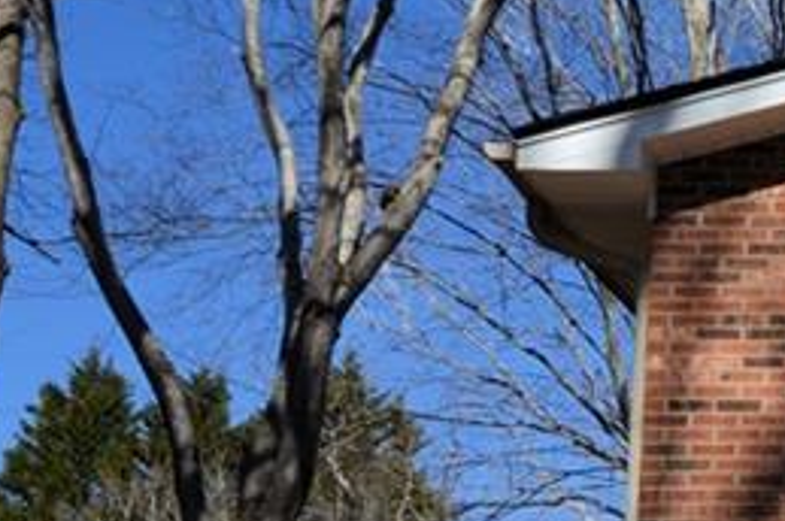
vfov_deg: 13.2
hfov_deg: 16.2
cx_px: 1506
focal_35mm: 101
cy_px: 582
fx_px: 2199
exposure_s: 1/320
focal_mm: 17
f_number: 9
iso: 100
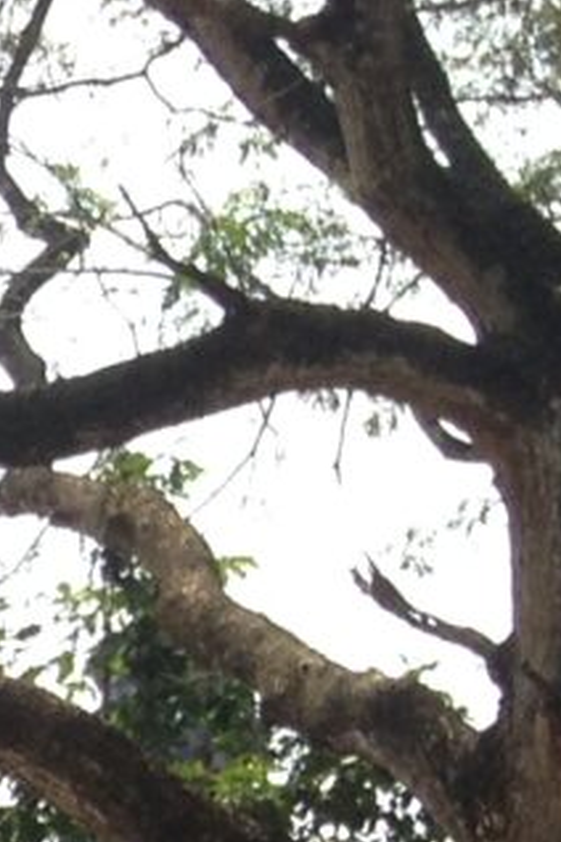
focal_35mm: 229
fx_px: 5352
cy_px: 1665
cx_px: -1490
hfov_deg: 5.4
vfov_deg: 8.5
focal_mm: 4.28
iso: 50
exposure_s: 1/717
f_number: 2.4
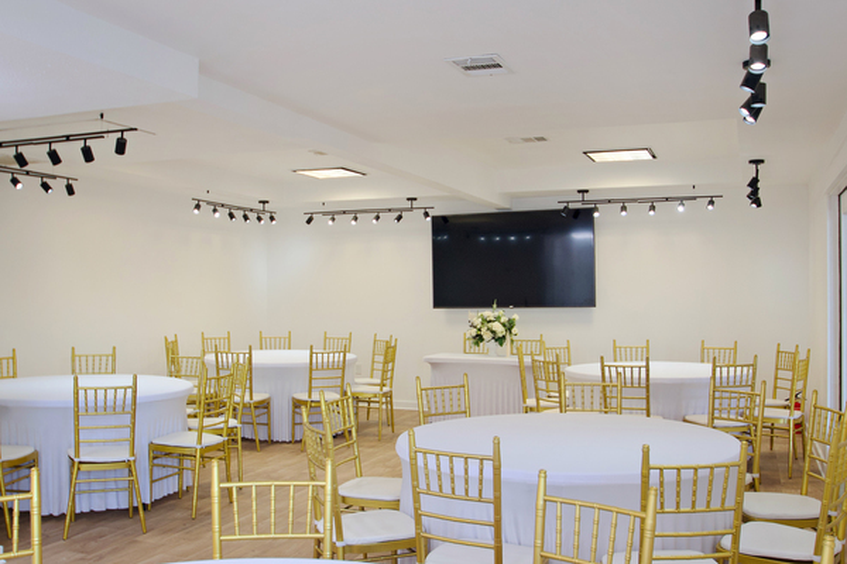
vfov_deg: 36.9
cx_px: 424
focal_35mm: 36
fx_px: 847
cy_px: 282
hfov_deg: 53.1
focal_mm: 24
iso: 320
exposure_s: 1/60
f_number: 5.6
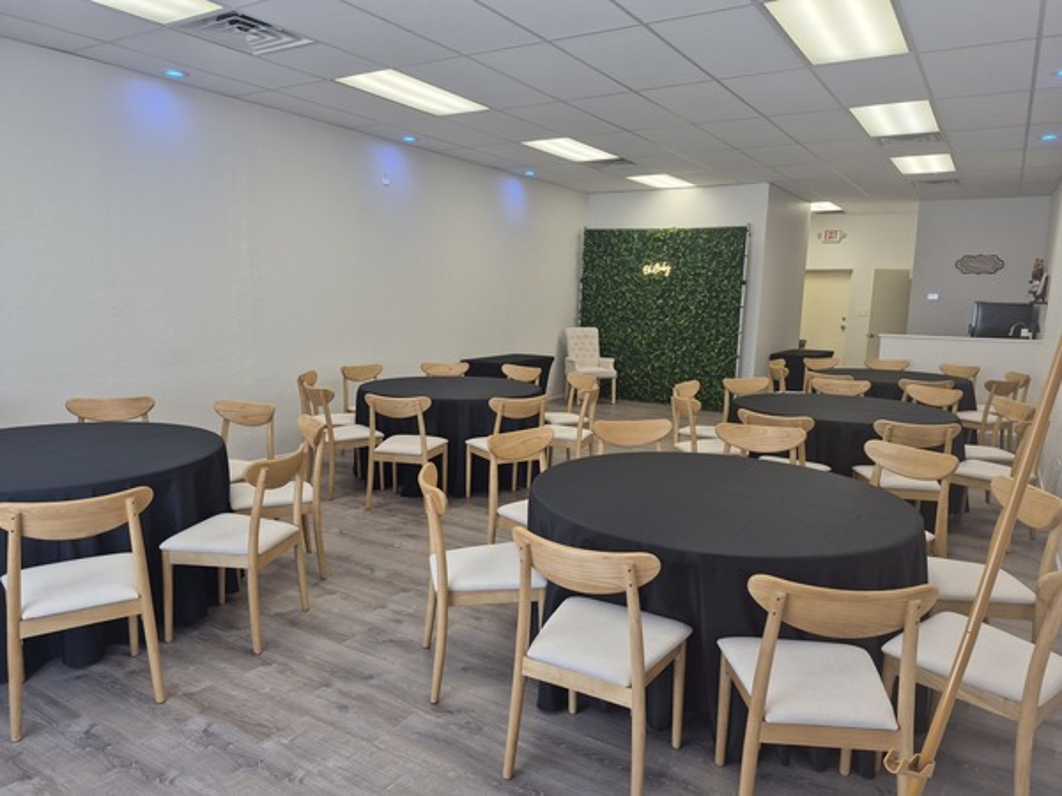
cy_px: 398
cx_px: 531
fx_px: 706
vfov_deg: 58.9
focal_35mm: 23
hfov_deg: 73.9
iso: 80
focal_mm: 5.4
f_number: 1.8
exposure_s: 1/120
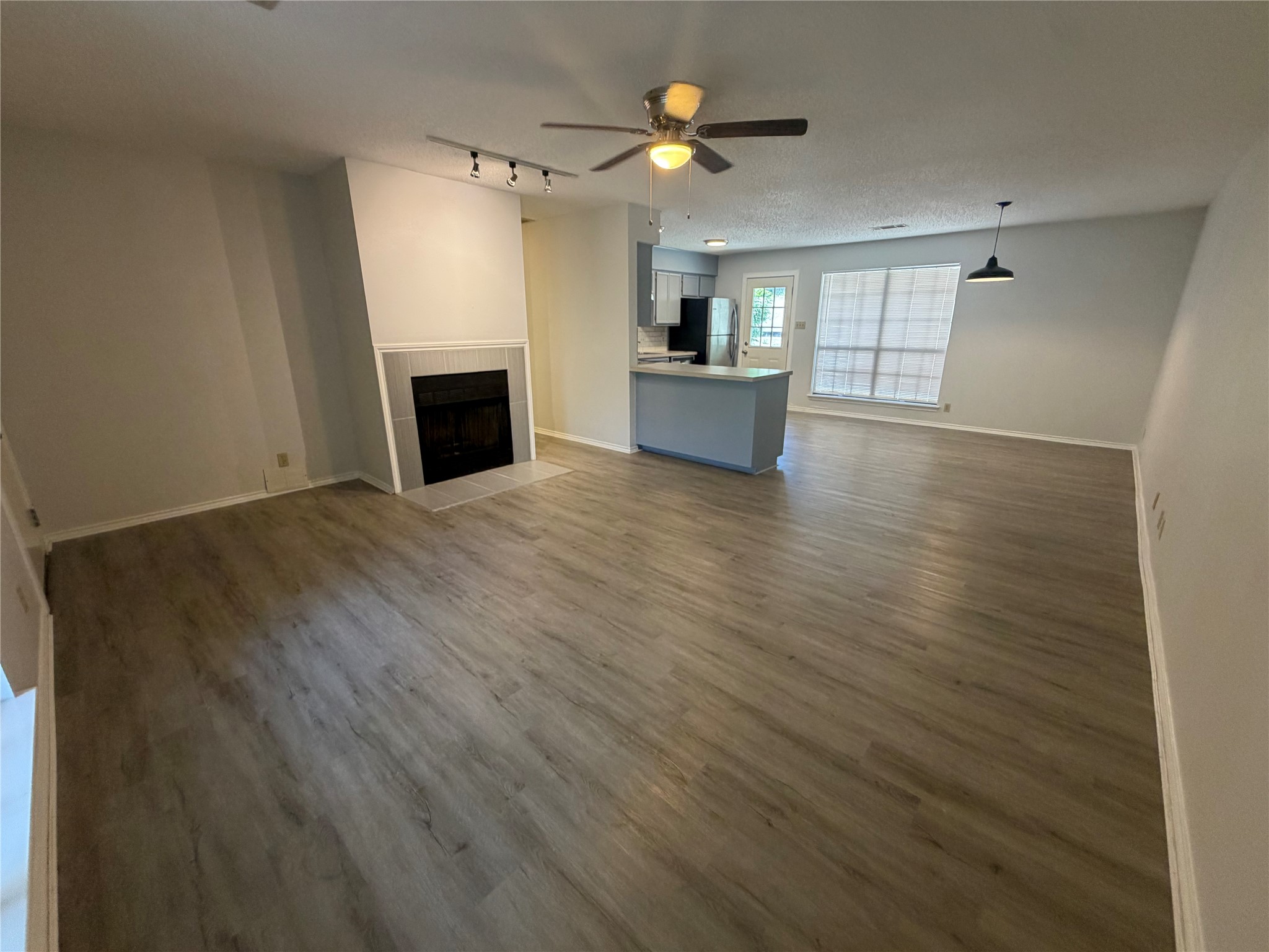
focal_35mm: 14
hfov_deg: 102.1
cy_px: 476
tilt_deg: -16.6
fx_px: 513
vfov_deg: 85.7
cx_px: 634
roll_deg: +0.0
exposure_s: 1/60
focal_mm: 2.22
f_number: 2.2
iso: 200
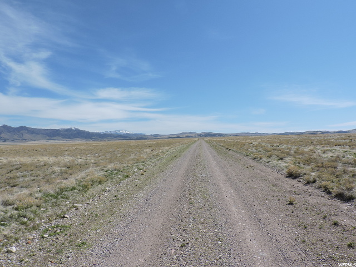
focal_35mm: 24
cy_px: 134
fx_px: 247
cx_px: 178
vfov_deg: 56.8
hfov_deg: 71.6
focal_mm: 4.3
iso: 100
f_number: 4.2
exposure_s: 1/1250
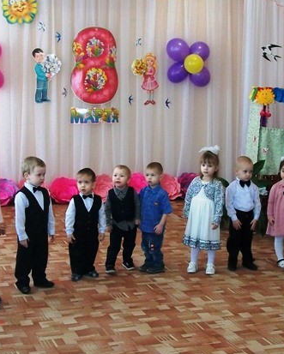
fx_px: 735
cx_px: 162
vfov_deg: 27.1
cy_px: 191
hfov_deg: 21.9
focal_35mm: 70
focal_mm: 7.6
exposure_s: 1/40
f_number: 3
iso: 240
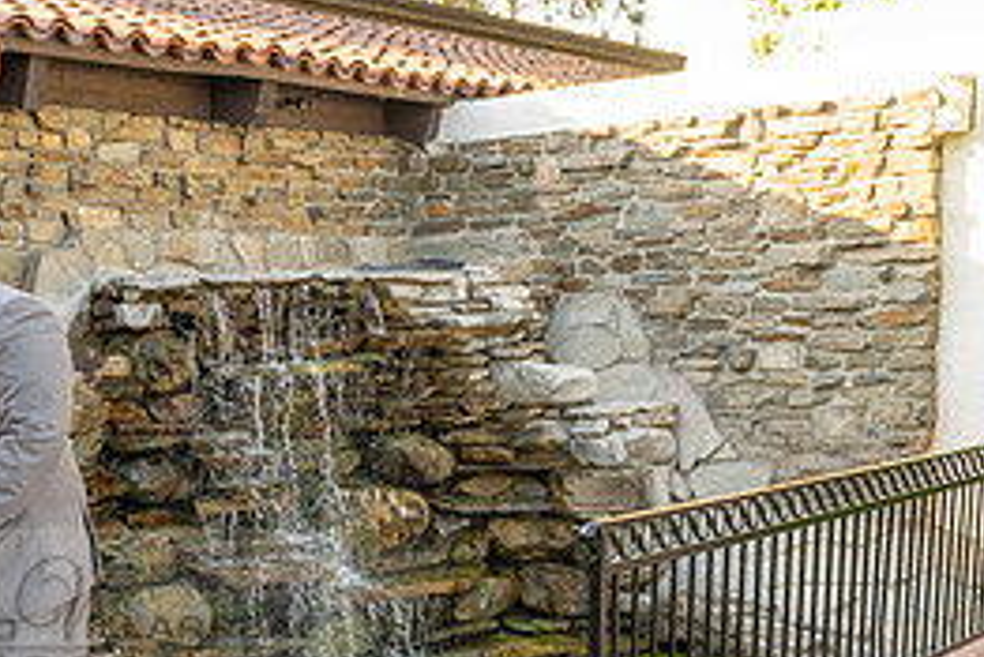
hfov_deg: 29.8
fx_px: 1805
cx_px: 192
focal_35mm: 66
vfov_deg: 20.1
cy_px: 641
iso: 200
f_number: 4
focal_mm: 26
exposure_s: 1/250
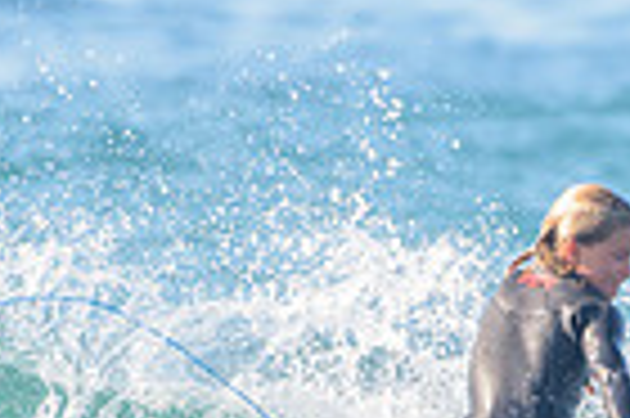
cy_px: 468
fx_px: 44485
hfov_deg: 0.8
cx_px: 748
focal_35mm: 2545
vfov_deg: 0.5
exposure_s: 1/2000
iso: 560
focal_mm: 500
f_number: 5.6
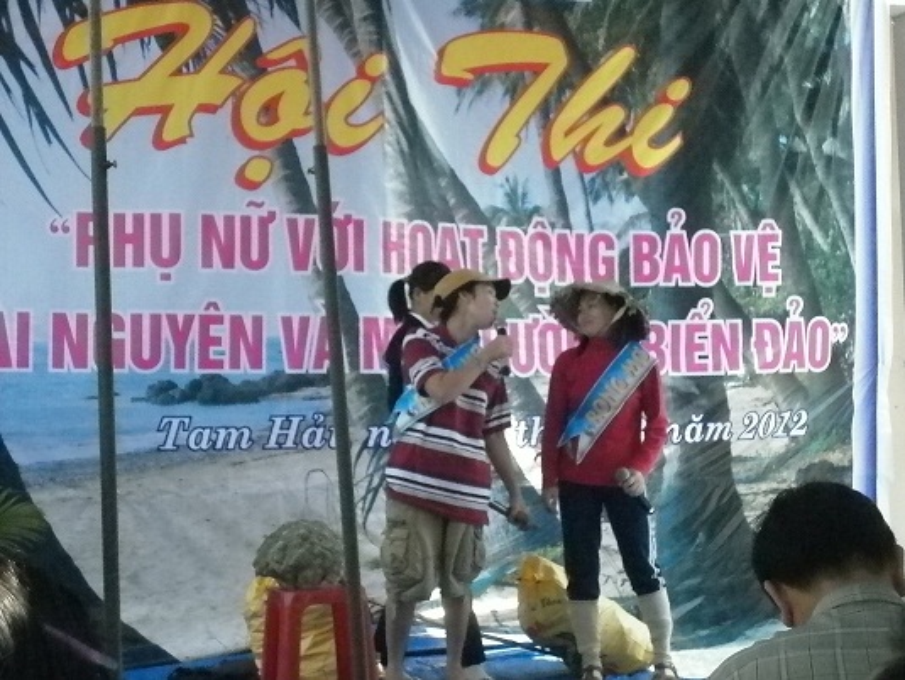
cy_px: 340
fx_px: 1779
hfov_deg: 28.5
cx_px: 452
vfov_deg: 21.6
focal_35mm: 68
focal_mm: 12.3
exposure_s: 1/250
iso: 1600
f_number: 11.9
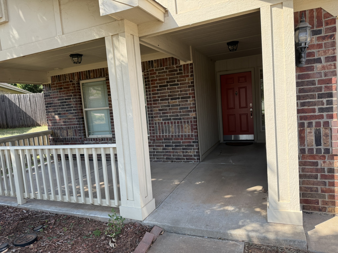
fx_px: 234
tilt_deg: -5.2
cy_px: 126
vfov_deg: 56.8
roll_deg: +5.0
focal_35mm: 24
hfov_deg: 71.6
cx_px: 169
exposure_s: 1/1271
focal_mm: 6.76
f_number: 1.78
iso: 100
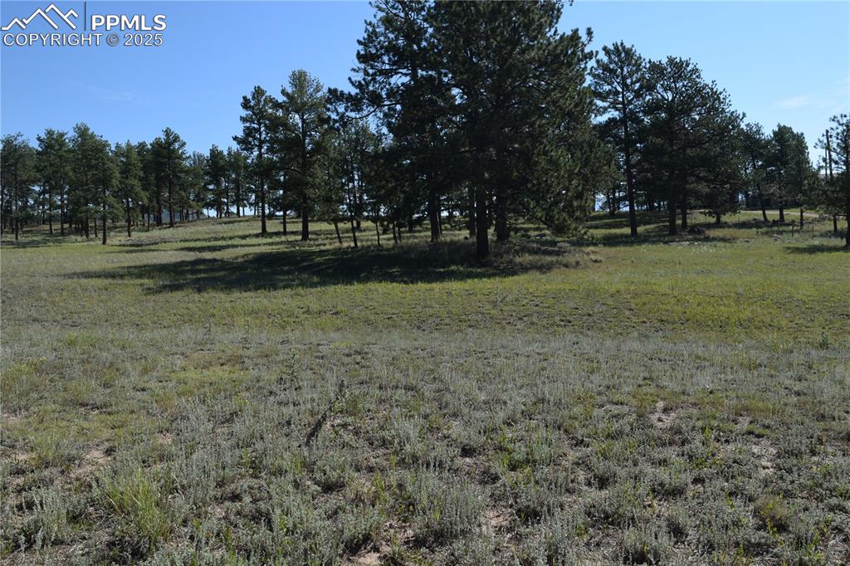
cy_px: 283
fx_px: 637
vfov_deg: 47.9
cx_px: 425
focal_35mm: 27
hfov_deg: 67.4
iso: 200
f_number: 9
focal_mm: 18
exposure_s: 1/320
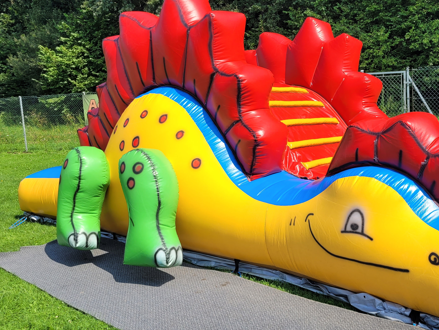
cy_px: 141
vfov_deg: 38.6
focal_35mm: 37
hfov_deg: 49.8
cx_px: 263
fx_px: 469
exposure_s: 1/2043
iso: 40
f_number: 1.8
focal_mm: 5.4
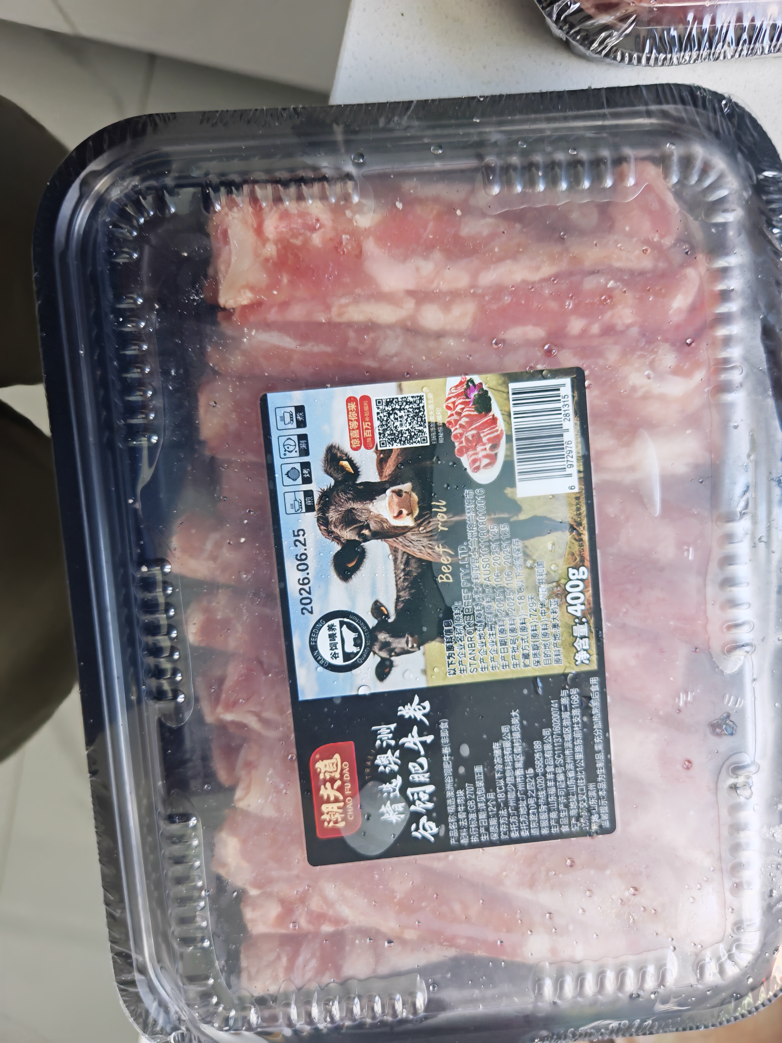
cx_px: 391
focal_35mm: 24
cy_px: 522
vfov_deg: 71.6
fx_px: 723
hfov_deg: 56.8
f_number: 1.9
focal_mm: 6.67
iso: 640
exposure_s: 1/100
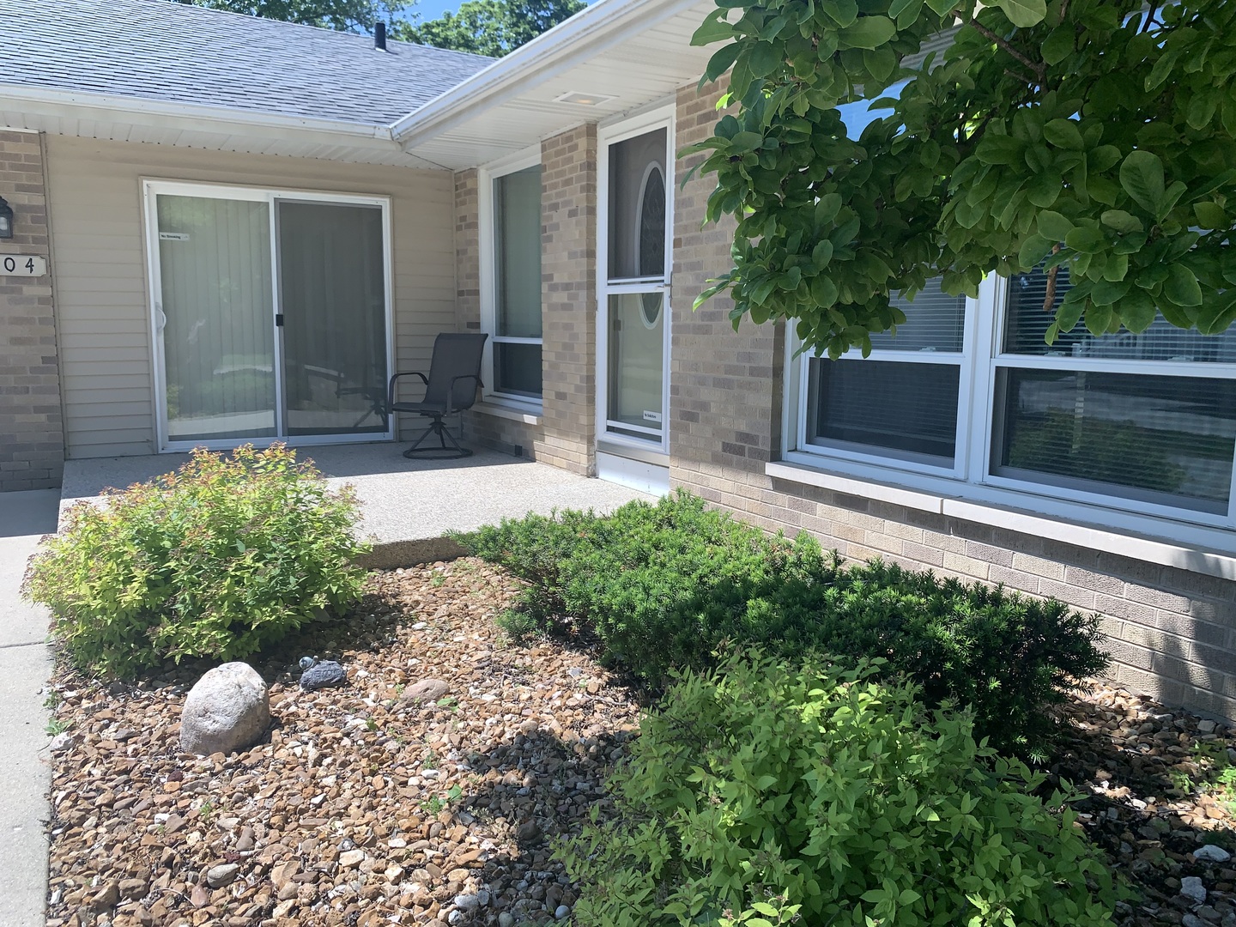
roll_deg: -0.9
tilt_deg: -8.5
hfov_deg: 67.3
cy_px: 464
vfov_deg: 53.1
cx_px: 618
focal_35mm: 26
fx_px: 928
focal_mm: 4.25
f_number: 1.8
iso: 25
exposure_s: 1/1368
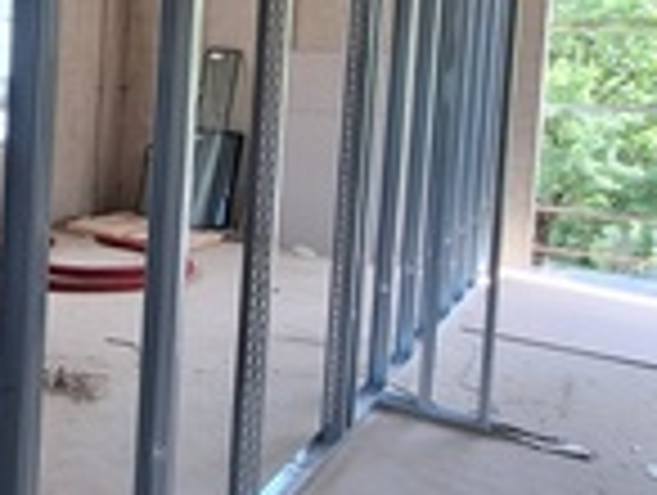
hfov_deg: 43.0
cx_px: 72
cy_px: 144
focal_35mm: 40
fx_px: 760
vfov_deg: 35.5
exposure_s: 1/100
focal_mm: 1.74
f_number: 2.2
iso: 80
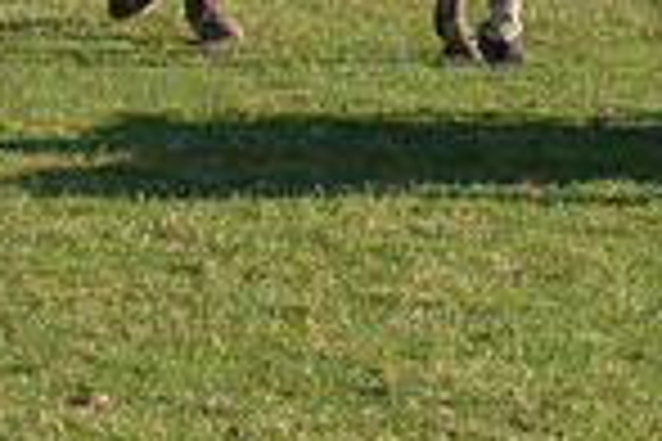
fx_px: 5093
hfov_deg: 7.2
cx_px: 1184
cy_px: -248
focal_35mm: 277
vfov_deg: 4.9
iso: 1000
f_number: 7.1
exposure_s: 1/1250
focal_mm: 70
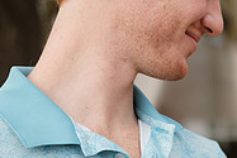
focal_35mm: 164
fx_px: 1080
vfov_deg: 8.4
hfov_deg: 12.2
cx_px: 286
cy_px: 95
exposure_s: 1/4000
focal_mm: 35
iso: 400
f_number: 2
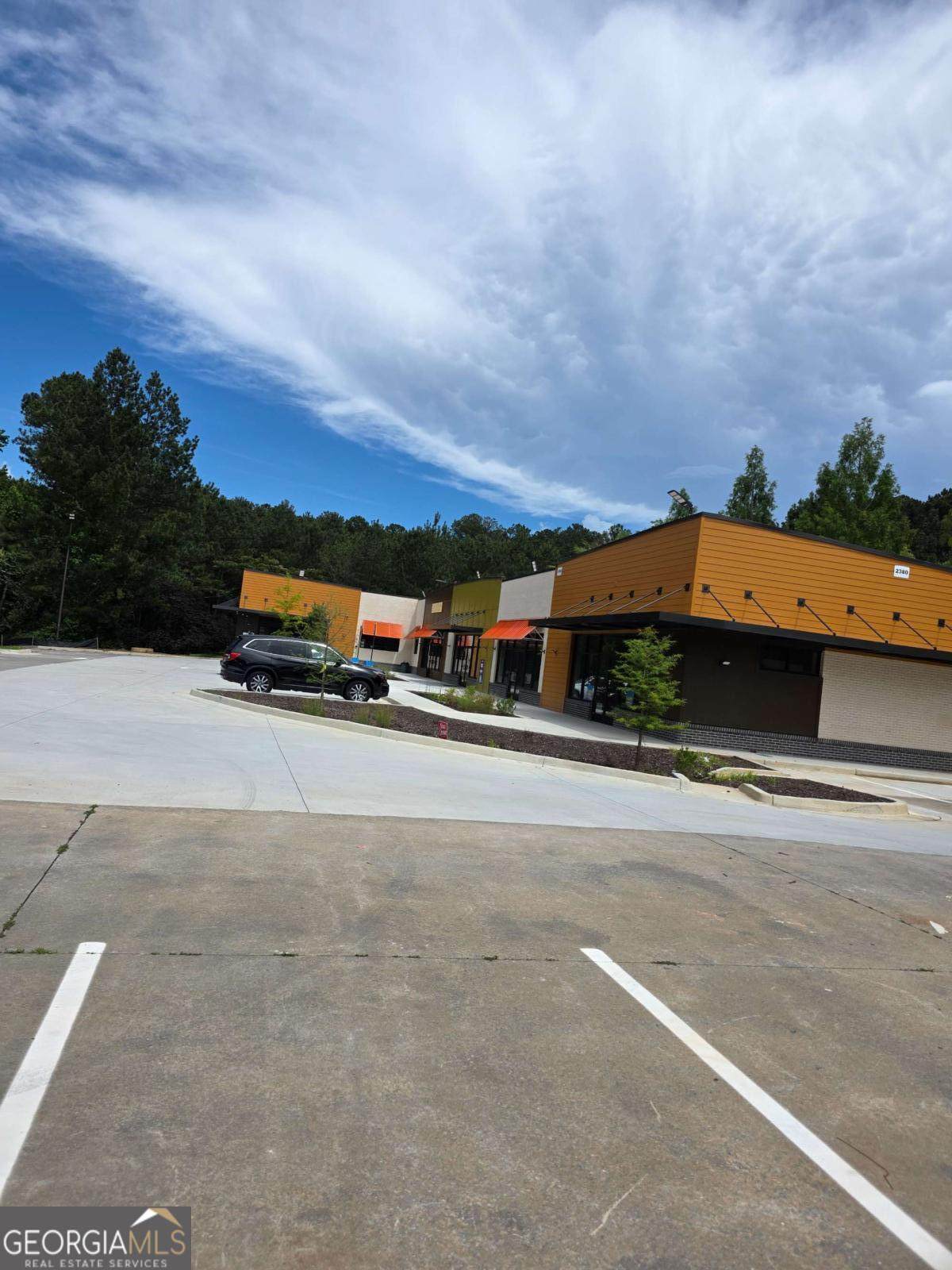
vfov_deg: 73.9
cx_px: 476
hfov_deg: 58.9
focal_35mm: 23
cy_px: 635
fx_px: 843
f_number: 1.7
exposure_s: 1/7944
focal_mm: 6.3
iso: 64
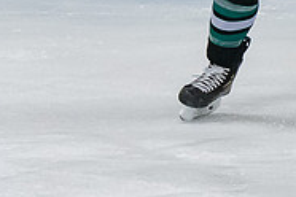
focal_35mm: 790
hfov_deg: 2.6
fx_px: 6495
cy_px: -155
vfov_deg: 1.7
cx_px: 345
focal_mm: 102
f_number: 3.5
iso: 2500
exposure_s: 1/800
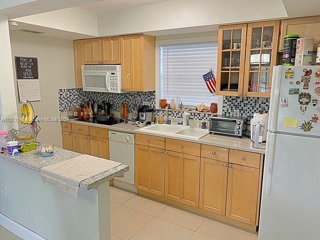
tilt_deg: -9.1
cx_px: 160
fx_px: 240
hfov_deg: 67.3
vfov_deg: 53.1
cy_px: 120
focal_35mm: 26
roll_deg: -0.4
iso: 125
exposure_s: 1/60
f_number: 1.8
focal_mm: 4.25
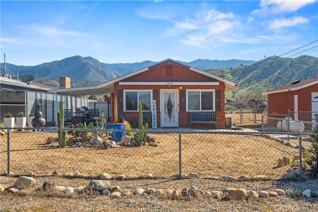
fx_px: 300
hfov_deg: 55.8
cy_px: 106
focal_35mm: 34
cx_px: 159
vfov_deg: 38.9
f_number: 9
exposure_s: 1/250
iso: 250
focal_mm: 22.9
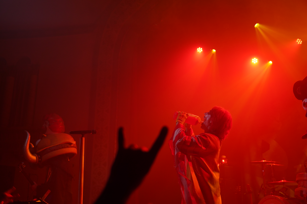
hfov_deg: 45.4
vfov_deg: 31.2
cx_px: 154
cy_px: 102
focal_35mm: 43
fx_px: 367
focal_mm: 43
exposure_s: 1/160
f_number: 4
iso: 2000
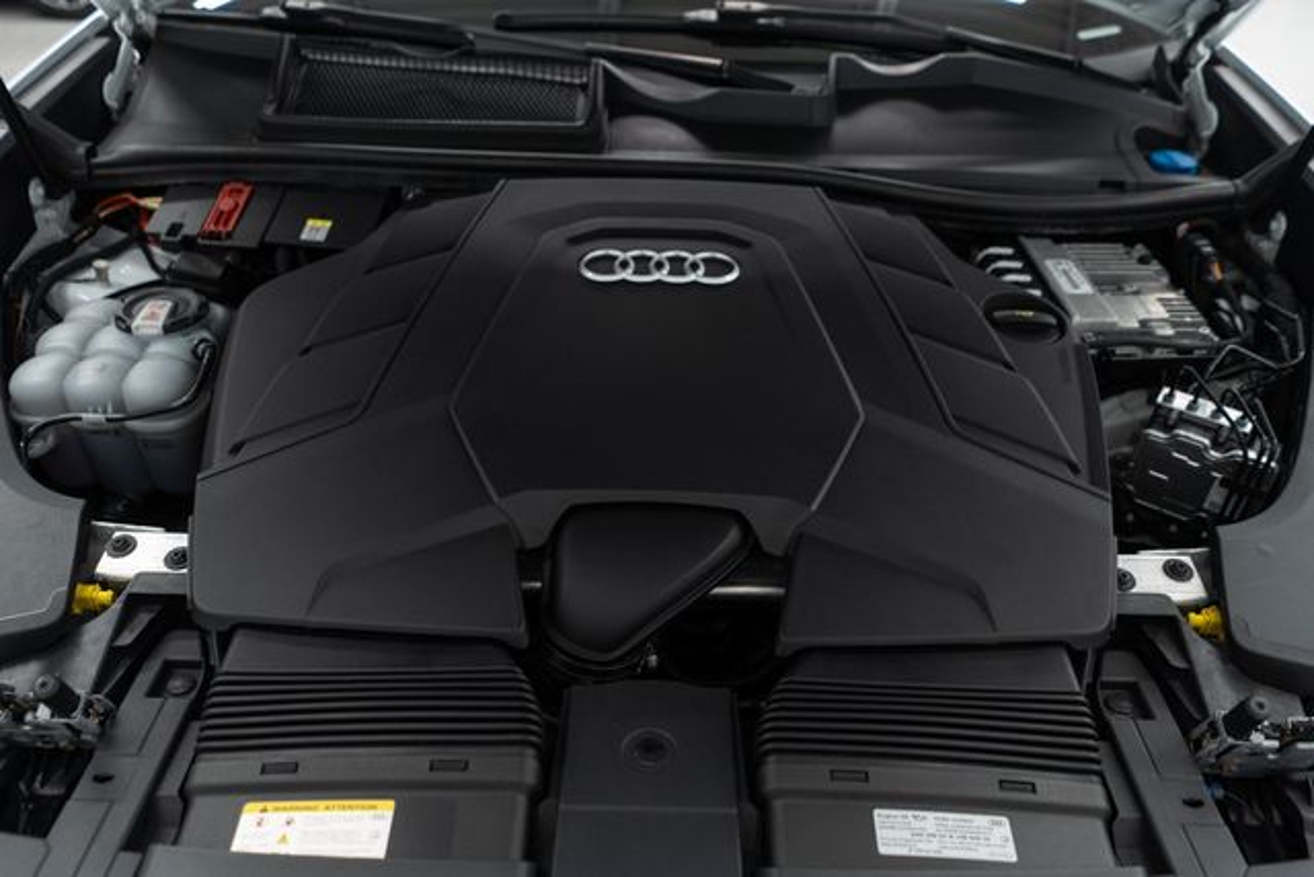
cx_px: 657
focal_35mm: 28
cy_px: 438
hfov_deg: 65.5
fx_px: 1022
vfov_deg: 46.4
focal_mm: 28
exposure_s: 1/50
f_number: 3.2
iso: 400
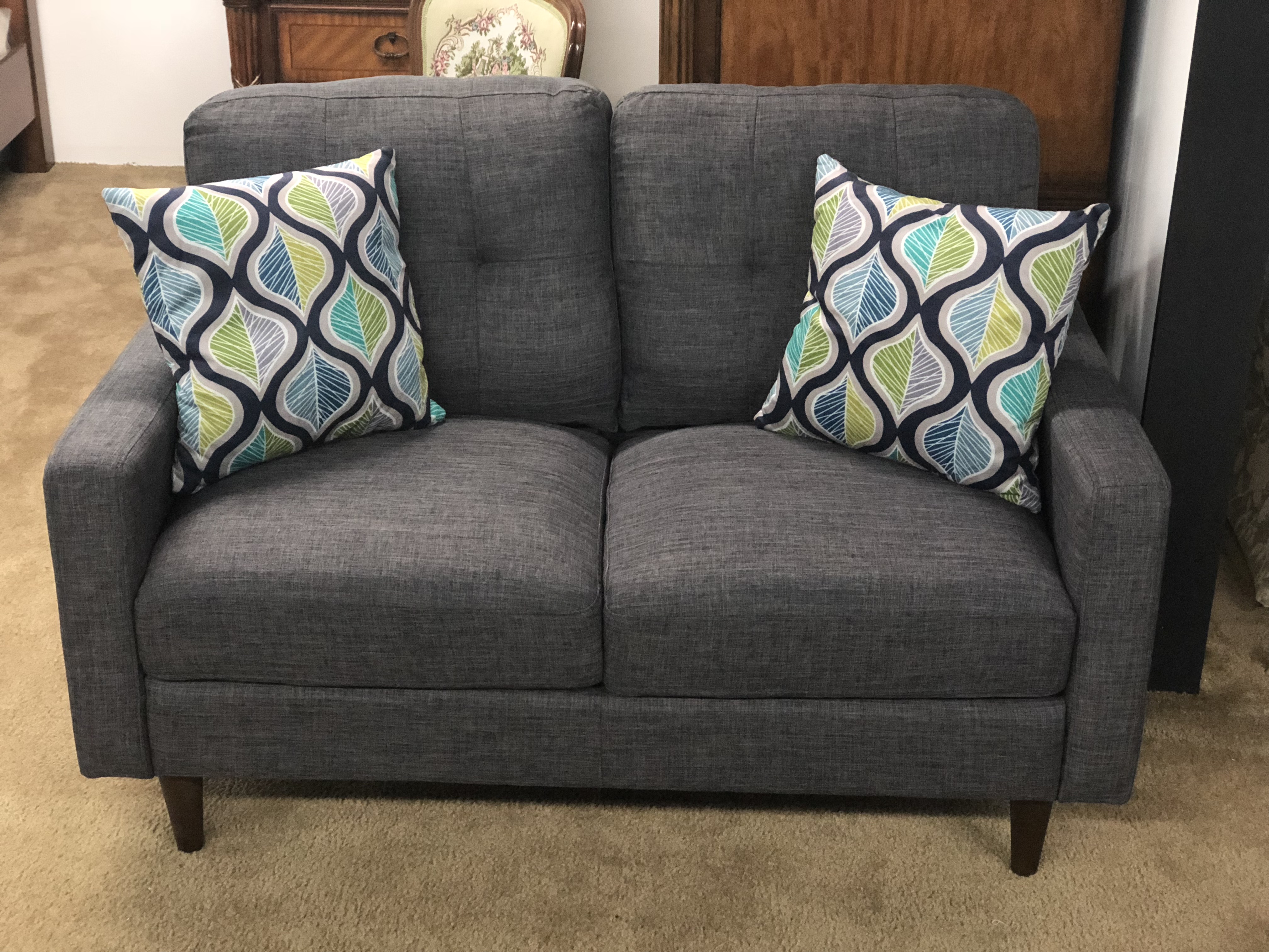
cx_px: 634
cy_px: 476
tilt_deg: -25.3
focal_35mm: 57
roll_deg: -0.6
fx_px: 2090
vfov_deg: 25.7
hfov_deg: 33.8
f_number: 2.8
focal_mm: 6.6
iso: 640
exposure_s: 1/60
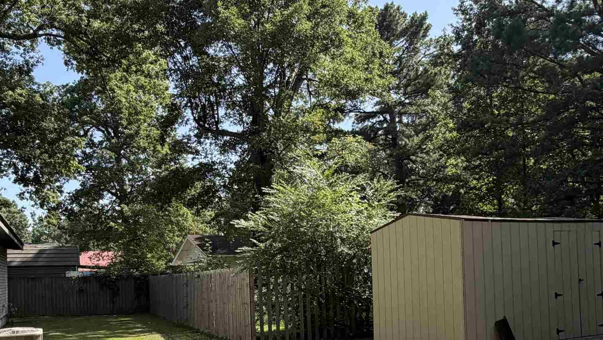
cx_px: 275
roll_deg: +1.8
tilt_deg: +1.3
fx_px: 512
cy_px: 261
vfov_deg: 35.7
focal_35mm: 32
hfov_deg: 60.9
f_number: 2.2
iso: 40
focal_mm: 2.22
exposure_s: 1/514
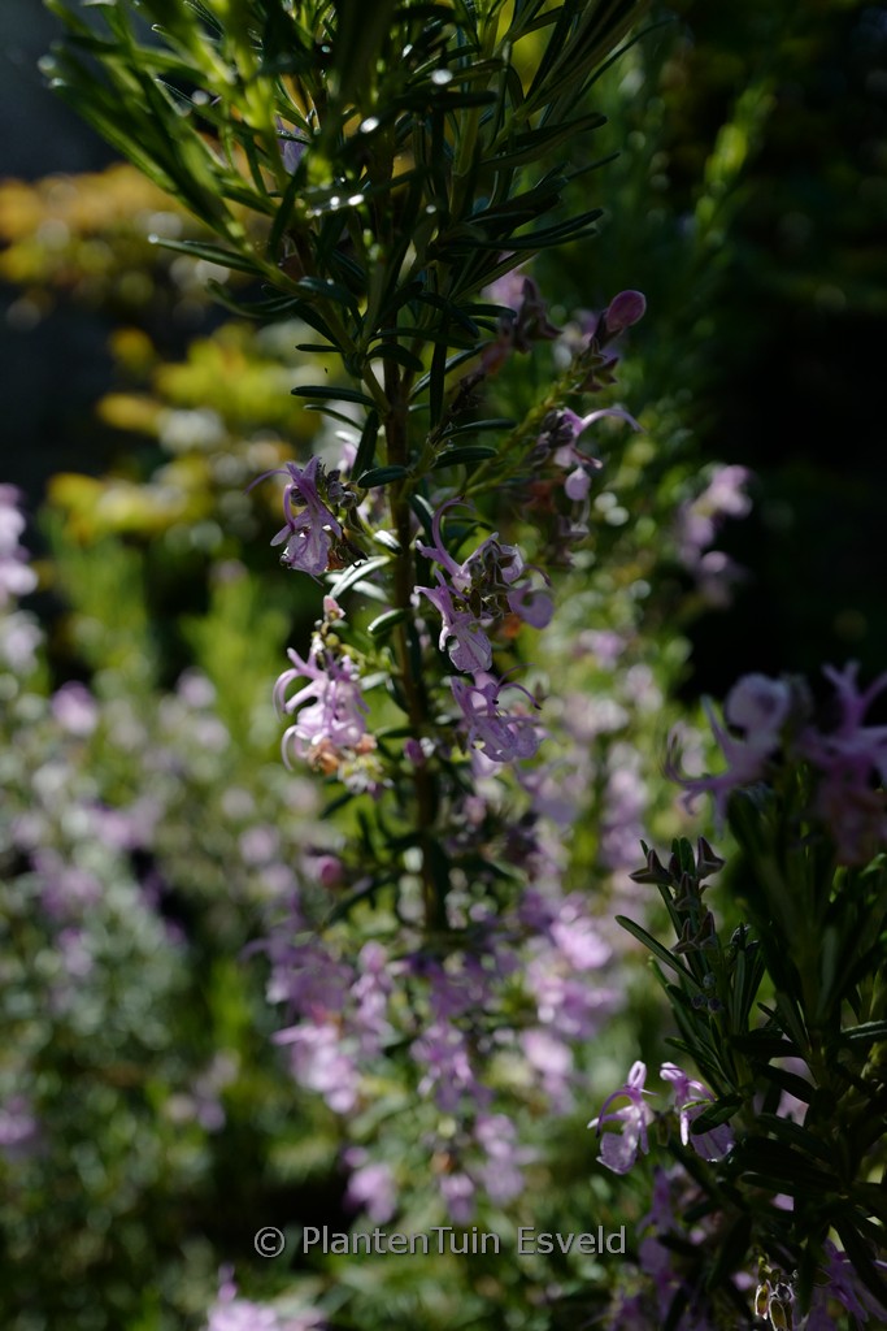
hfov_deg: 46.4
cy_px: 666
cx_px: 444
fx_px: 1034
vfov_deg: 65.5
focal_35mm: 28
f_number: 5
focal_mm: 28
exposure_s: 1/2000
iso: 800
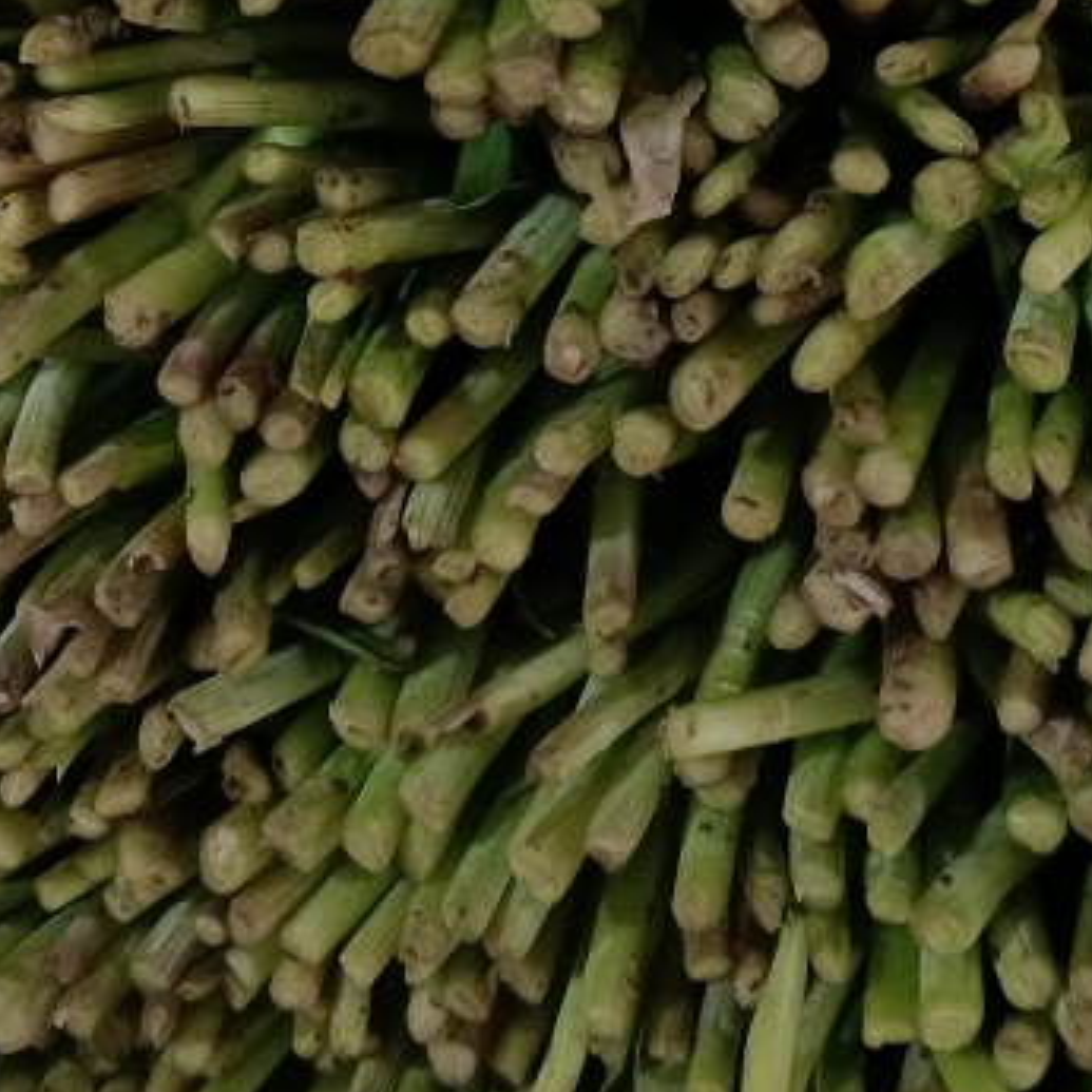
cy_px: 109
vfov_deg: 23.7
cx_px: 627
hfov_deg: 24.3
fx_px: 2534
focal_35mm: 71
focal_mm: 4.05
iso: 1764
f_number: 1.8
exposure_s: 1/33.3
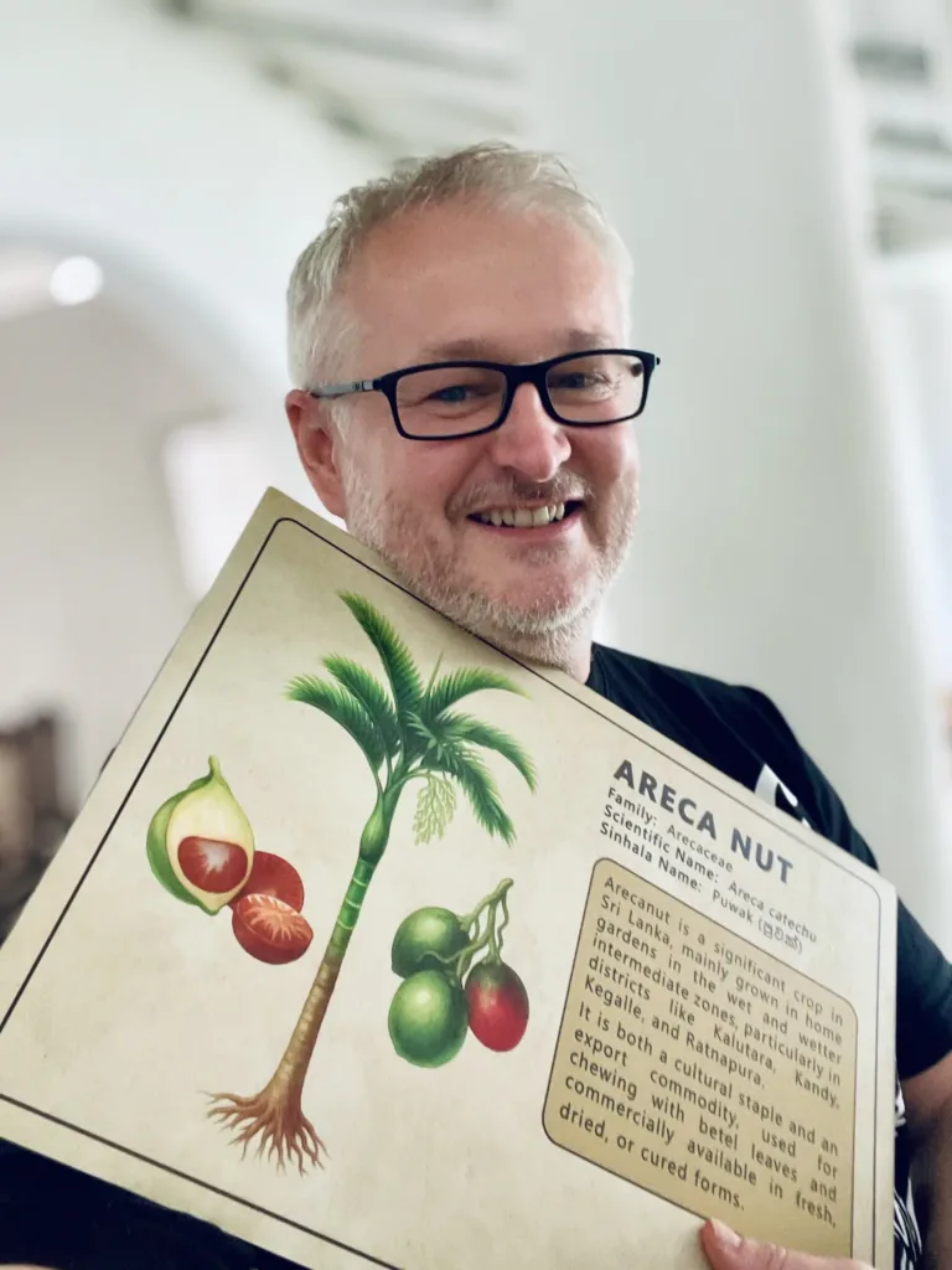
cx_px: 476
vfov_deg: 60.0
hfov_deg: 46.8
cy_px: 635
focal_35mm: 30
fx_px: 1100
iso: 160
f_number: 2.2
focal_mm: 2.71
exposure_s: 1/60
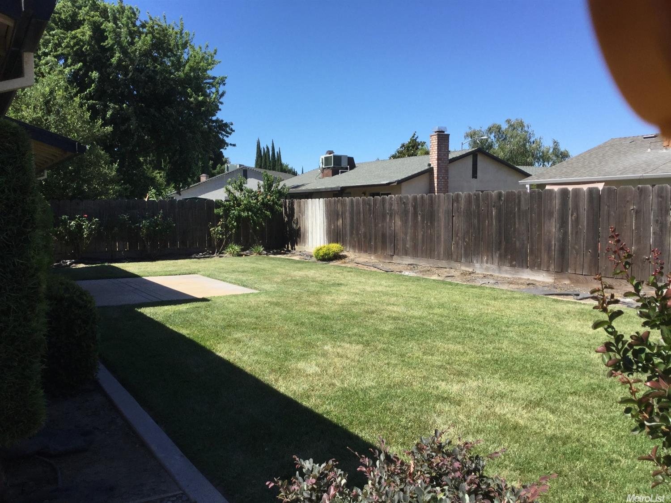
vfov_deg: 45.4
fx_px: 601
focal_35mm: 31
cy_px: 252
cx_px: 336
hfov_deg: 58.4
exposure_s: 1/1058
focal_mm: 3.3
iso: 25
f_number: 2.4
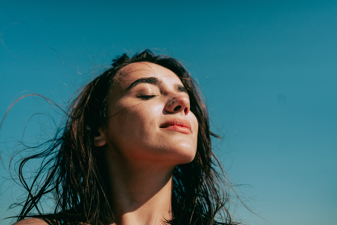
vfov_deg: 37.9
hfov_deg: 54.4
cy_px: 112
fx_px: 328
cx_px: 168
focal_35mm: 35
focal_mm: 35
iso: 100
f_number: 2.5
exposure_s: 1/4000
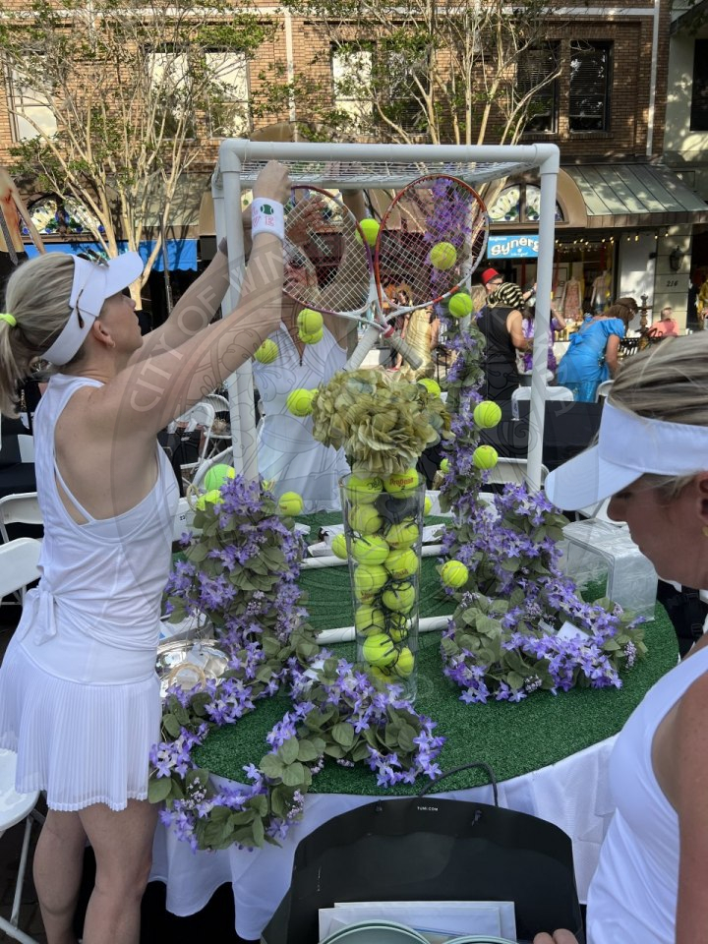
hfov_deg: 53.1
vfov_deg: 67.3
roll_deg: +3.1
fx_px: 709
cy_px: 472
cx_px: 354
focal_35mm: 26
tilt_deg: -12.5
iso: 50
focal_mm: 5.7
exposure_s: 1/1412
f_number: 1.5
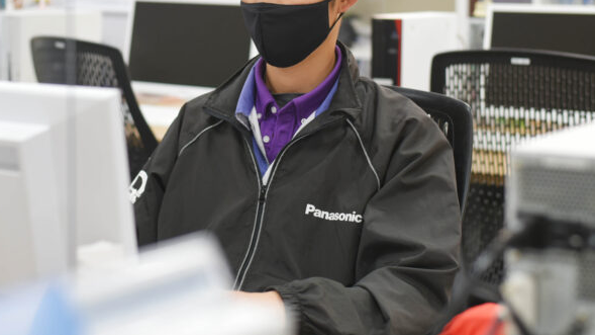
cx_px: 230
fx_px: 1262
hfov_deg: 26.5
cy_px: 55
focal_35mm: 80
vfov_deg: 15.0
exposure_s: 1/125
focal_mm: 50
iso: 500
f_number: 2.8
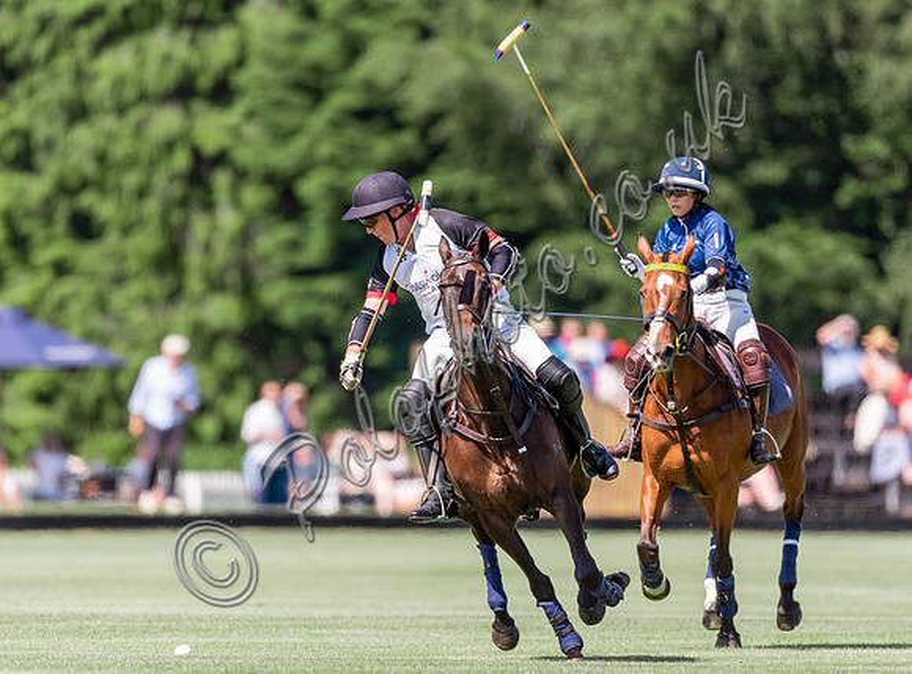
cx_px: 448
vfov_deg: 2.1
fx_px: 18762
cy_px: 367
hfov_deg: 2.8
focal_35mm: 716
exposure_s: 1/2000
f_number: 4
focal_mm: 500
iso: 400
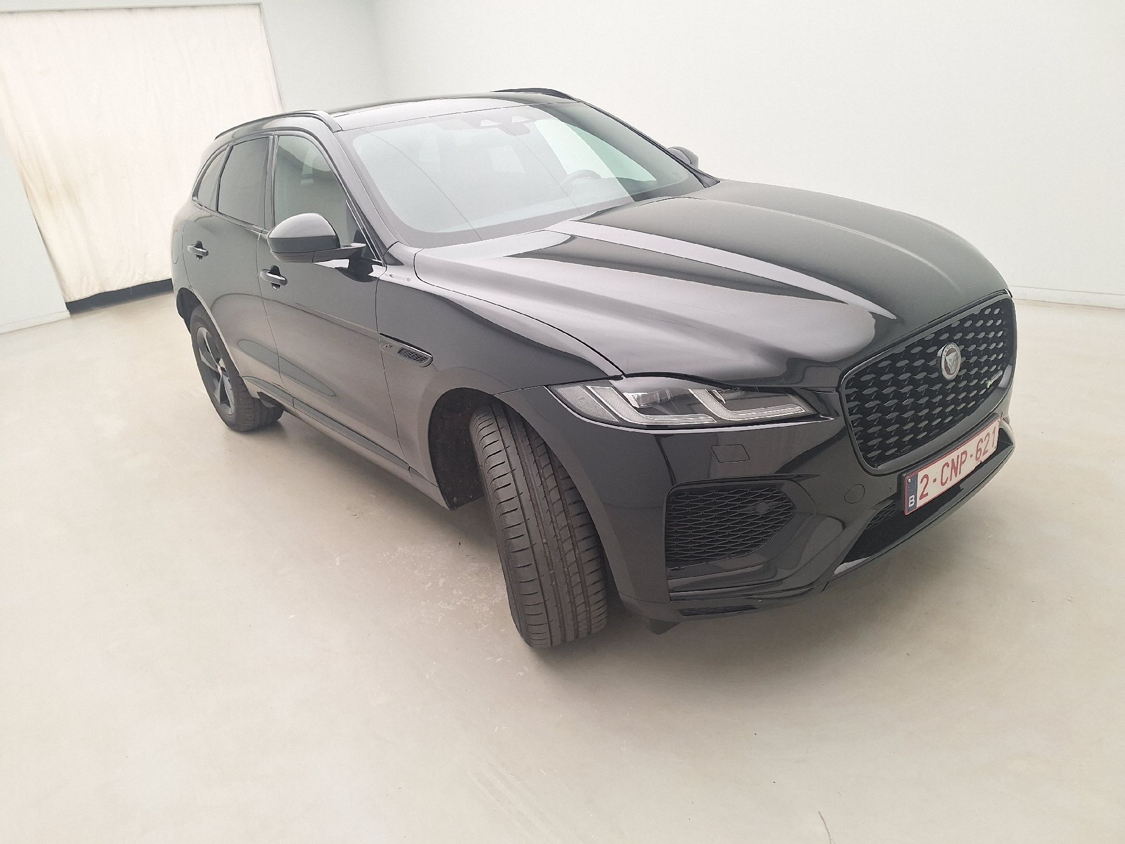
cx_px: 562
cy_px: 422
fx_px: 747
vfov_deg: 58.9
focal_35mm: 23
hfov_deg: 73.9
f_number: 1.8
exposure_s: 1/100
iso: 64
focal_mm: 5.54
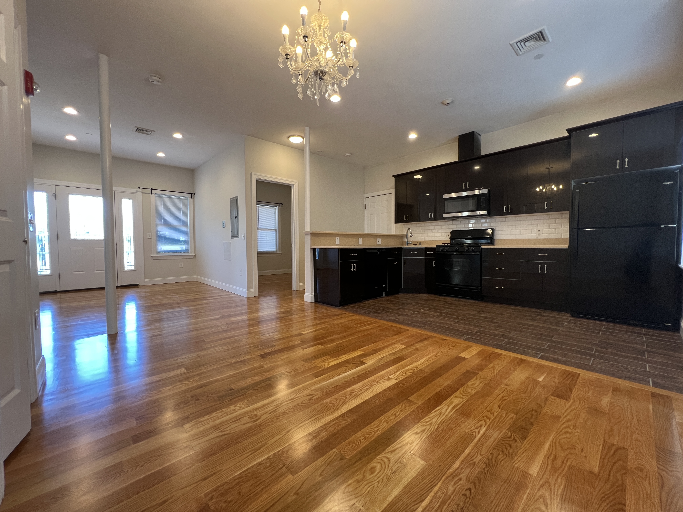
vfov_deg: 89.9
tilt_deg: -2.9
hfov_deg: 106.2
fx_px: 256
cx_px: 342
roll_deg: +0.1
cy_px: 256
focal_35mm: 13
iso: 160
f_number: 1.8
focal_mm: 1.57
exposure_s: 1/60
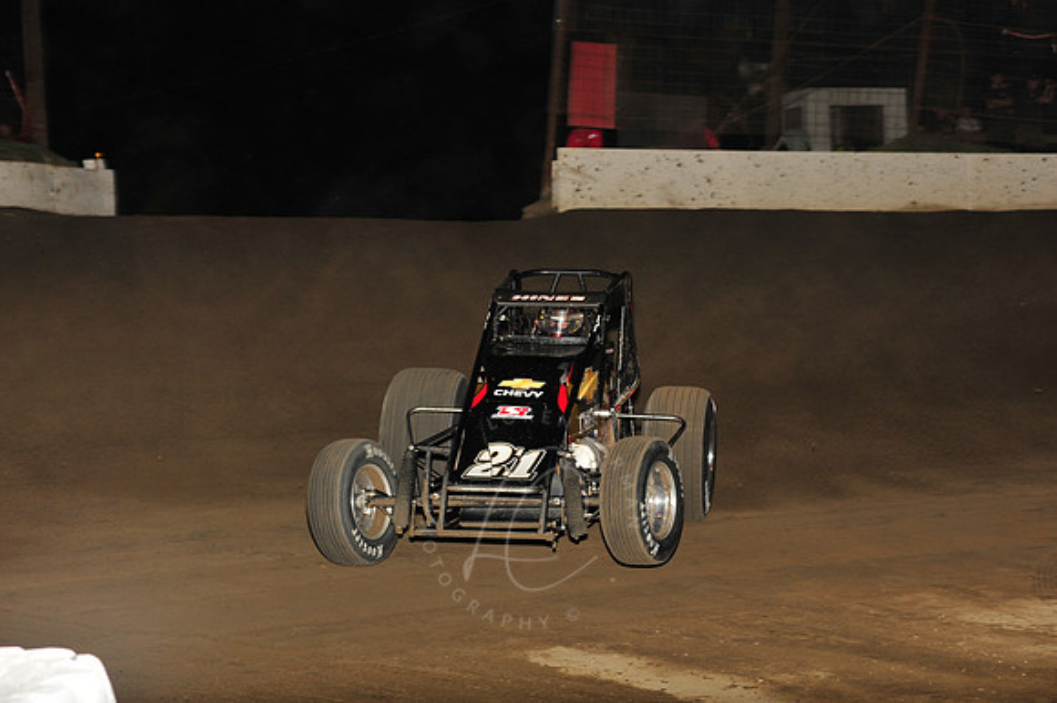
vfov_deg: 13.7
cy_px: 352
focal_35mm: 100
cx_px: 528
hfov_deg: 20.4
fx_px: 2934
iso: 800
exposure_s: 1/320
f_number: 6.3
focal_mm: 100
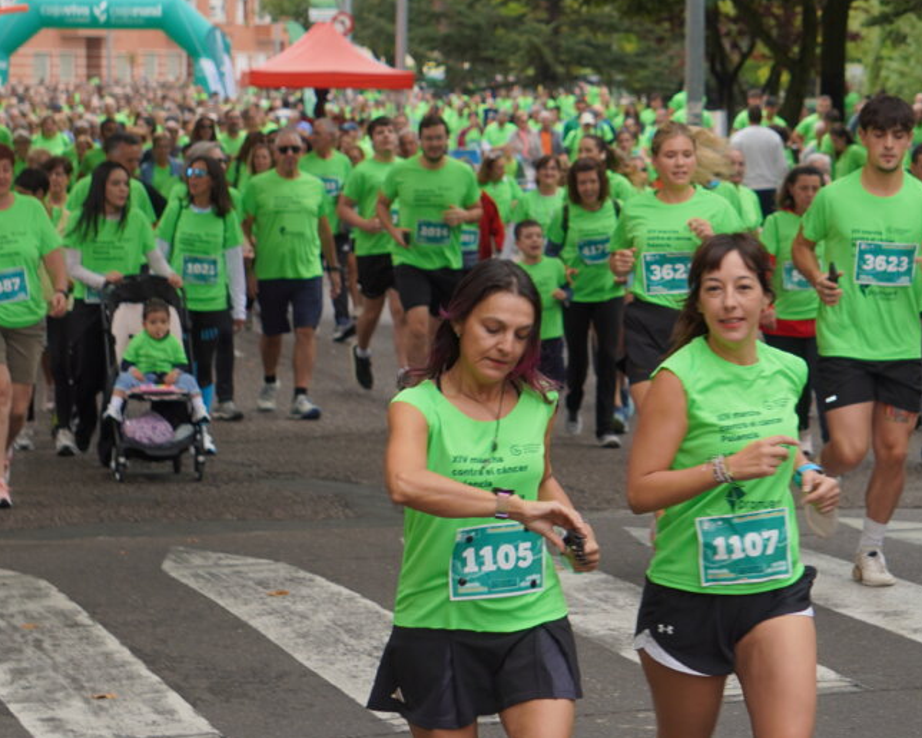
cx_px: 587
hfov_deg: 12.5
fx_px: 4200
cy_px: 143
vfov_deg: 10.0
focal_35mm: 154
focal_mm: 55
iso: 100
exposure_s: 1/160
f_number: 5
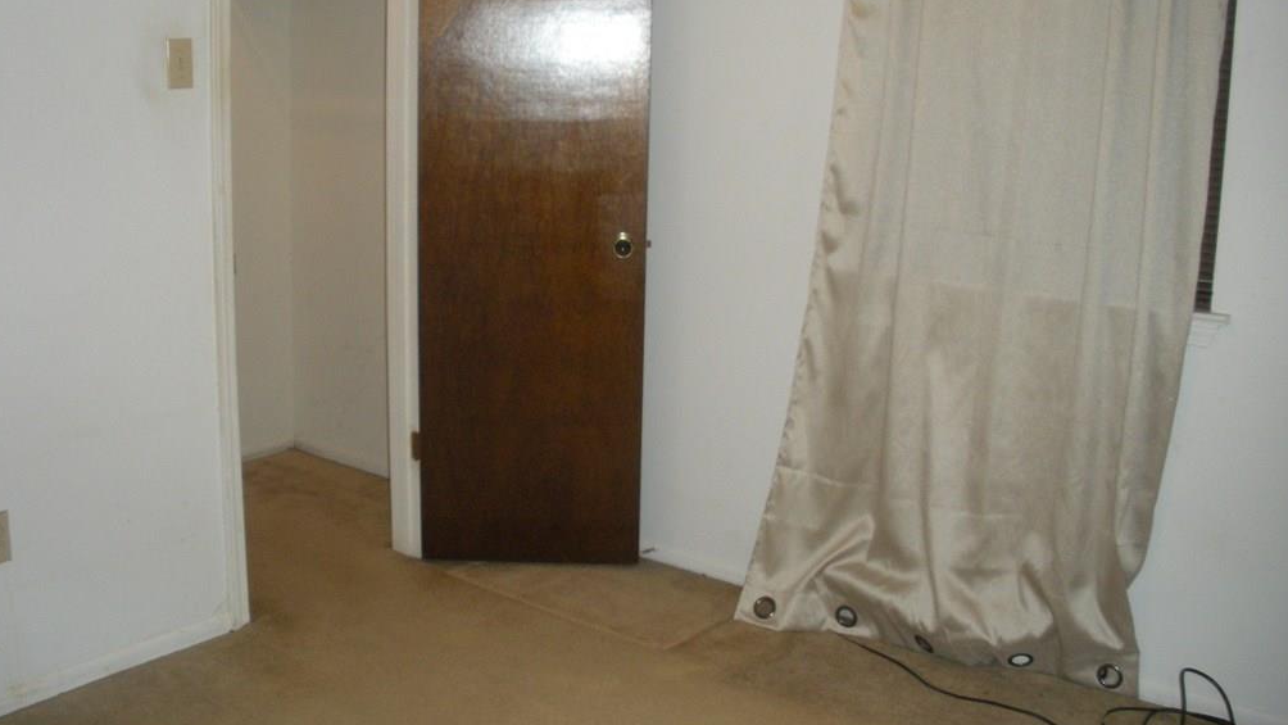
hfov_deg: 50.5
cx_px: 643
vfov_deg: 29.6
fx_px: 1366
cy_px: 284
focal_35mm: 40
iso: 270
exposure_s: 1/60
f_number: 3.5
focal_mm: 6.3
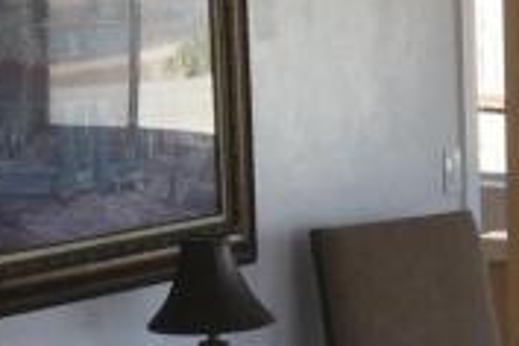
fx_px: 2696
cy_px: 487
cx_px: 800
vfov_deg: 7.2
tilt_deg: -13.9
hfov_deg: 10.6
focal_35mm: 187
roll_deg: -1.0
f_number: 2.4
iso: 32
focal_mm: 3.3
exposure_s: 1/120
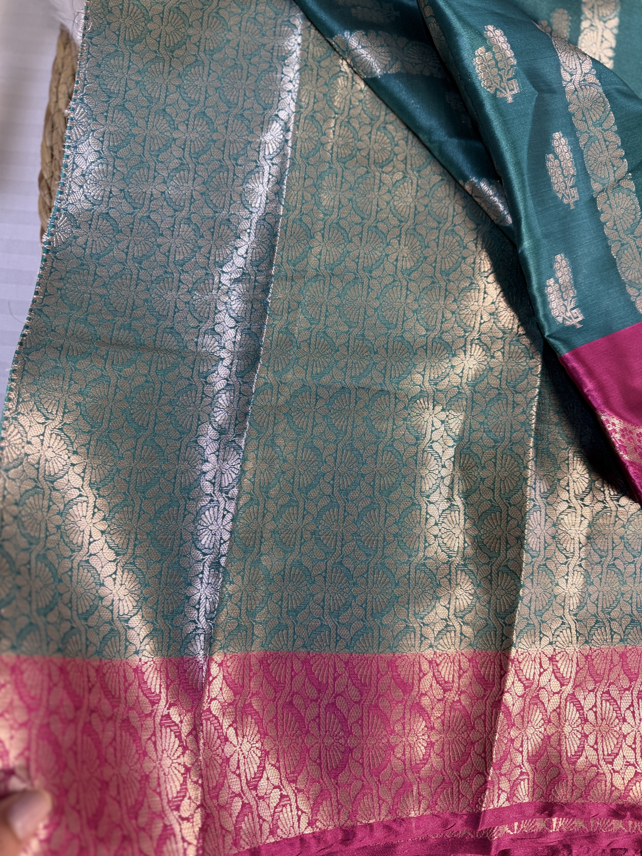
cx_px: 321
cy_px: 428
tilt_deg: -82.4
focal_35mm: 24
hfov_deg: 56.8
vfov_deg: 71.6
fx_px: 593
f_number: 1.78
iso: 160
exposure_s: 1/100
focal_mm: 6.76
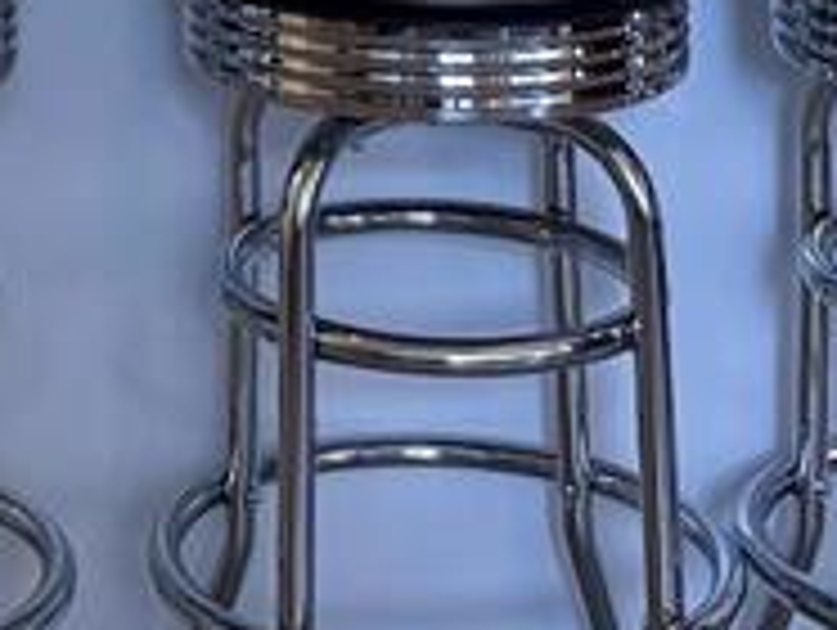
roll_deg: +0.1
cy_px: -774
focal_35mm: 132
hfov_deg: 14.6
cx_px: -76
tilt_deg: +0.5
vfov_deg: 10.1
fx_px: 3196
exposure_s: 1/136
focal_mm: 6.76
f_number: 1.78
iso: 160
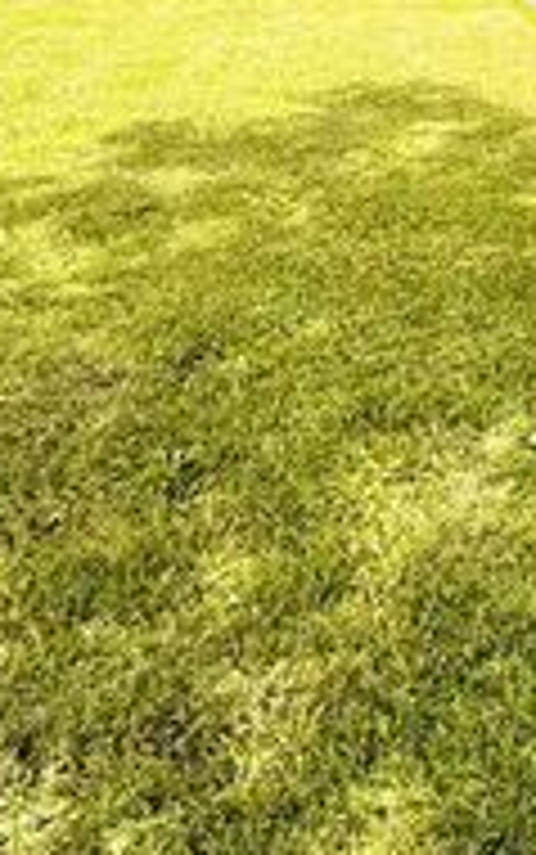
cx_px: 847
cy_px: -119
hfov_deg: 20.5
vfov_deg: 33.2
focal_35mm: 52
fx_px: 1214
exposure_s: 1/2841
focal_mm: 2.22
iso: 50
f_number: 2.2
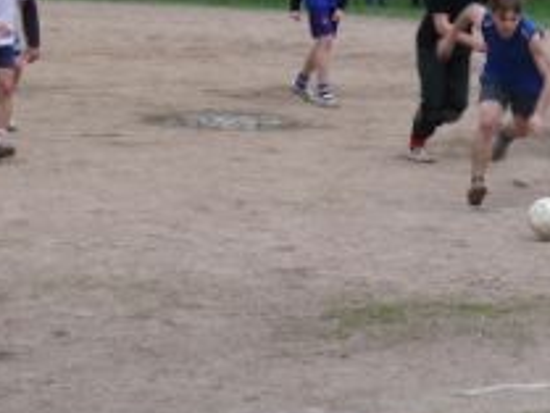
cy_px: -16
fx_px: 2385
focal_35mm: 150
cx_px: 555
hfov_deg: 13.0
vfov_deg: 9.8
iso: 100
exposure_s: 1/160
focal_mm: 9.8
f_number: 4
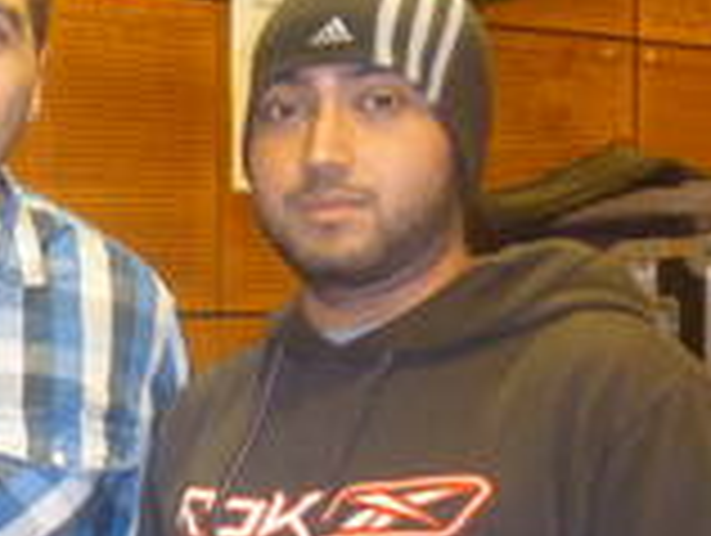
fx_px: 1584
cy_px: 399
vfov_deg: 19.1
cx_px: -140
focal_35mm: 77
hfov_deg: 23.2
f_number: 3.3
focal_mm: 5.2
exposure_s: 1/8
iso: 400
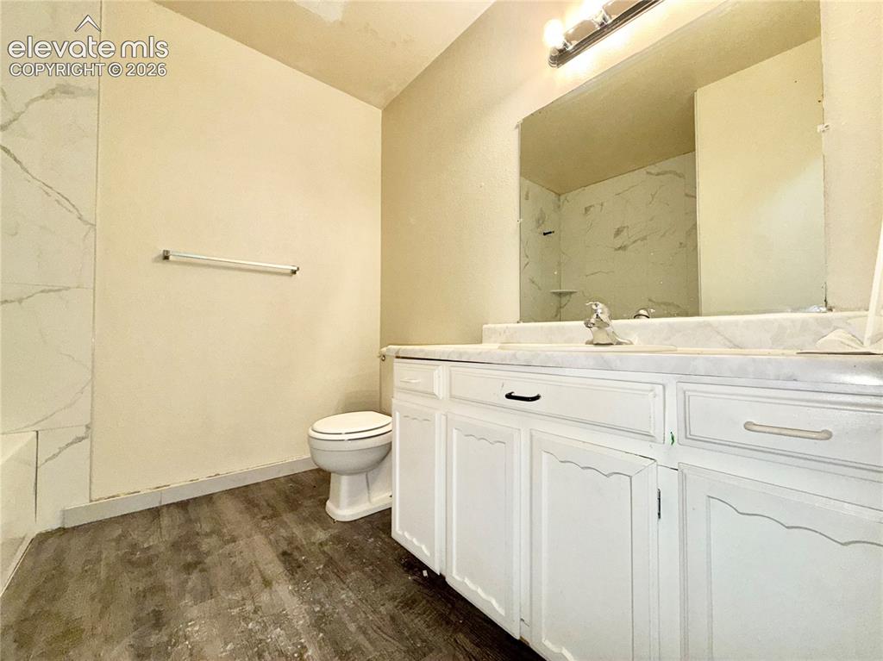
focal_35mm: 14
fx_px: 357
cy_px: 330
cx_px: 442
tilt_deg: +1.2
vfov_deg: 85.6
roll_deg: -0.5
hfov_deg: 102.1
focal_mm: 2.22
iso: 125
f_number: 2.2
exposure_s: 1/60
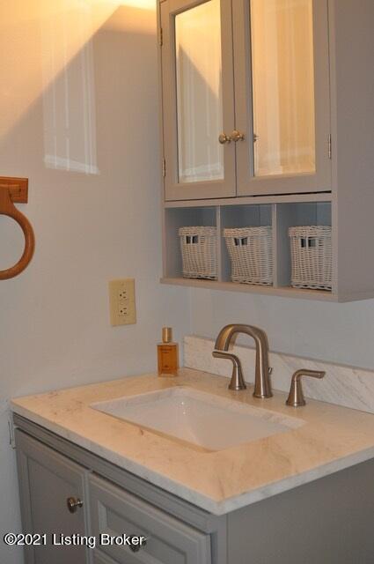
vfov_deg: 46.5
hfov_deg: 31.8
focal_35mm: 42
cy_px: 282
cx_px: 187
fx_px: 656
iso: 800
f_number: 3.5
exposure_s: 1/60
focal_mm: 28
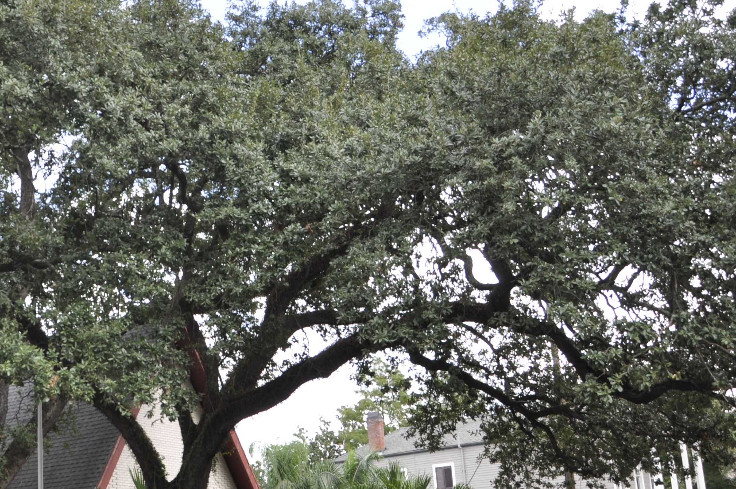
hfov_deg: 35.2
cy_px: 275
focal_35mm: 53
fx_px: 1082
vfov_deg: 25.4
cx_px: 63
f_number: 7.1
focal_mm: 18
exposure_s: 1/200
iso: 200
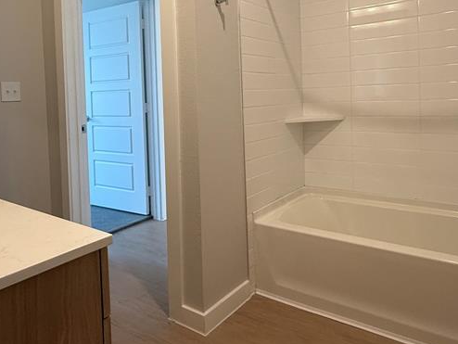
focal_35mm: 29
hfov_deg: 61.4
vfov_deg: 47.1
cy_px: 103
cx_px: 201
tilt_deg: -0.5
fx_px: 384
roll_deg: +2.1
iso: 250
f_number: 2.2
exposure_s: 1/120
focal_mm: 2.22
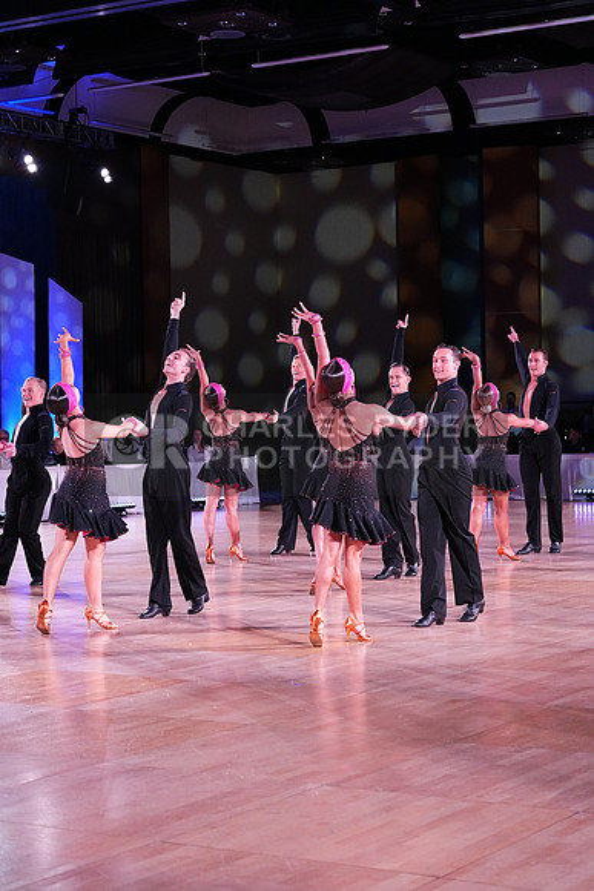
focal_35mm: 70
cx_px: 297
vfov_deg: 28.8
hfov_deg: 19.5
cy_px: 446
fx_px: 1731
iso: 5000
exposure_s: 1/320
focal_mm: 70
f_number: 4.5
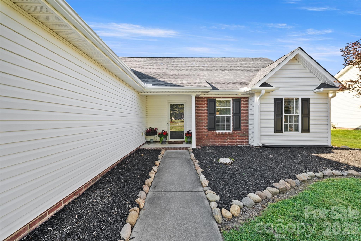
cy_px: 120
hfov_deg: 112.6
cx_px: 180
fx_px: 120
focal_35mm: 12
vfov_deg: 90.1
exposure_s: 1/25
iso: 250
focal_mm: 12
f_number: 9
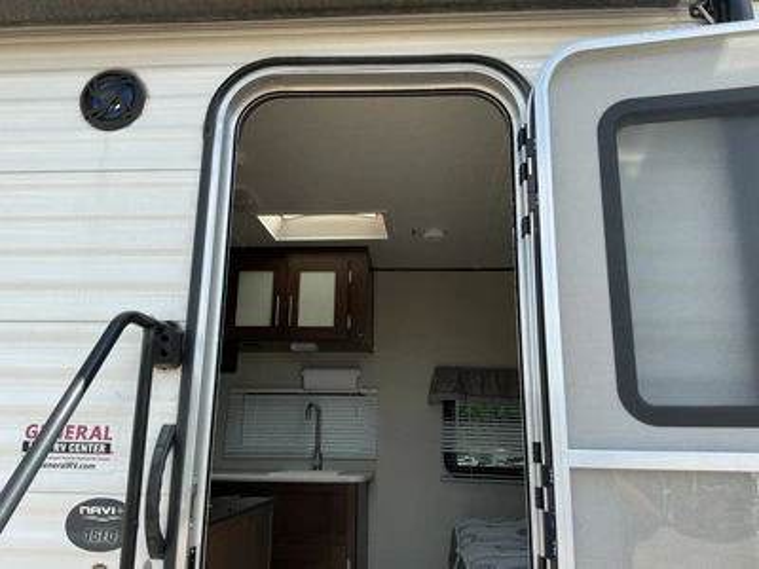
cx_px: 380
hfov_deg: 63.4
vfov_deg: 49.7
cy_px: 284
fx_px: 614
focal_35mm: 28
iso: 25
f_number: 1.8
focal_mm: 3
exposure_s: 1/551
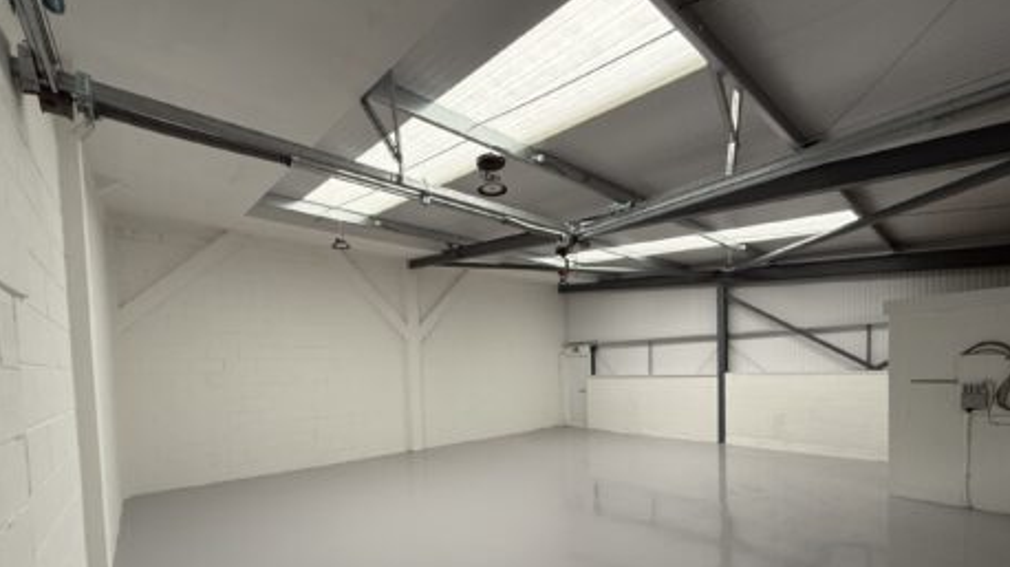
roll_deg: +2.2
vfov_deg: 65.0
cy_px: 384
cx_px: 523
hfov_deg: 99.4
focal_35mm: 16
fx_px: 428
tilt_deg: -2.2
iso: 125
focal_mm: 2.22
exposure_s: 1/99
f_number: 2.2
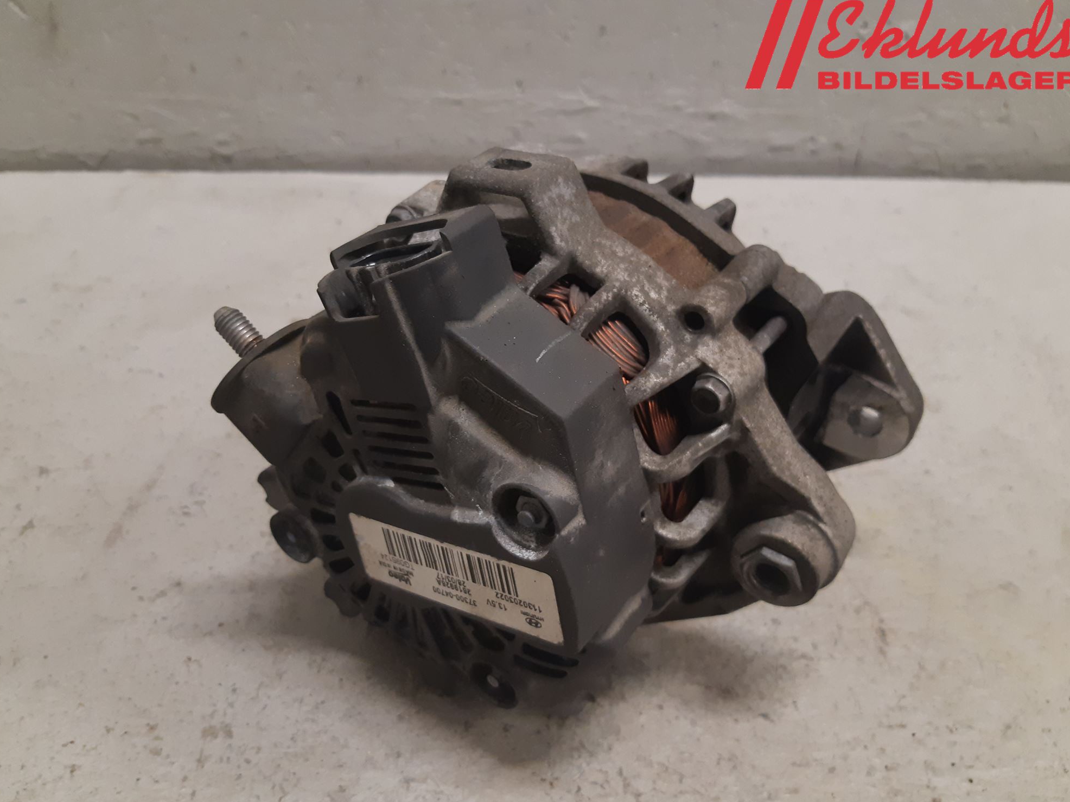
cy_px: 414
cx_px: 523
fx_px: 835
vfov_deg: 51.3
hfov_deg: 65.3
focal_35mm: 27
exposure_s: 1/50
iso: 160
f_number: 1.7
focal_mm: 3.93
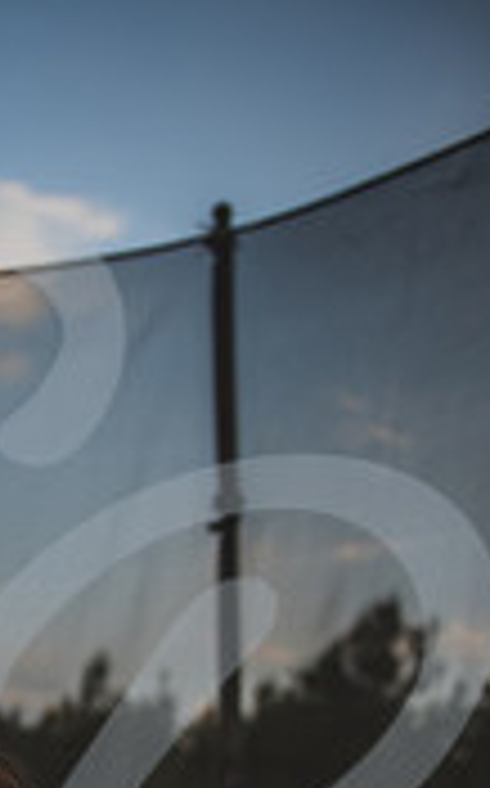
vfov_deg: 28.1
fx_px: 1349
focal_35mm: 63
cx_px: -144
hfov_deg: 19.1
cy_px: 959
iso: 100
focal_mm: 24
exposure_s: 1/1000
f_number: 2.8
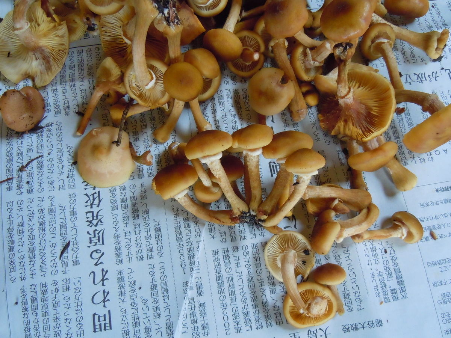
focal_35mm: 30
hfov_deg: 60.0
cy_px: 169
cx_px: 226
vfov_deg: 46.8
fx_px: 391
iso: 800
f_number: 3.5
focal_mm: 5.4
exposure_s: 1/125
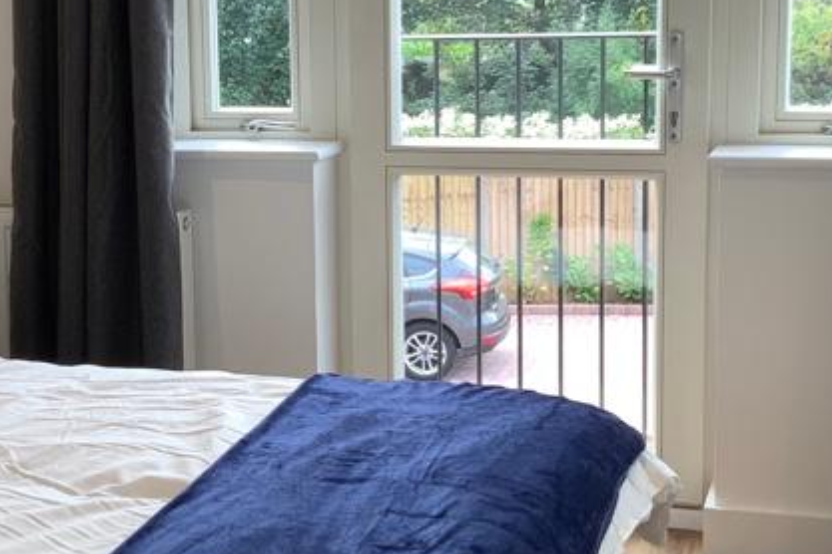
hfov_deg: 27.1
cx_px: 249
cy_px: 223
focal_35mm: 74
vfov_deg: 18.4
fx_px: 1710
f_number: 1.8
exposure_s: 1/100
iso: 20
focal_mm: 3
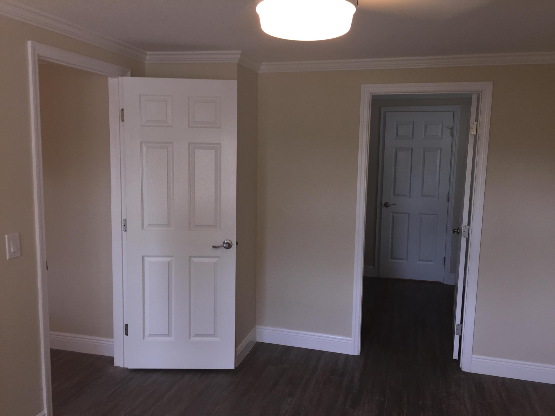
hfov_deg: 61.7
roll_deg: -0.9
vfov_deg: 48.2
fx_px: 465
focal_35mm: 29
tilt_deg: -7.2
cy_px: 208
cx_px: 278
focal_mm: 4.15
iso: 32
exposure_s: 1/30
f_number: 2.2
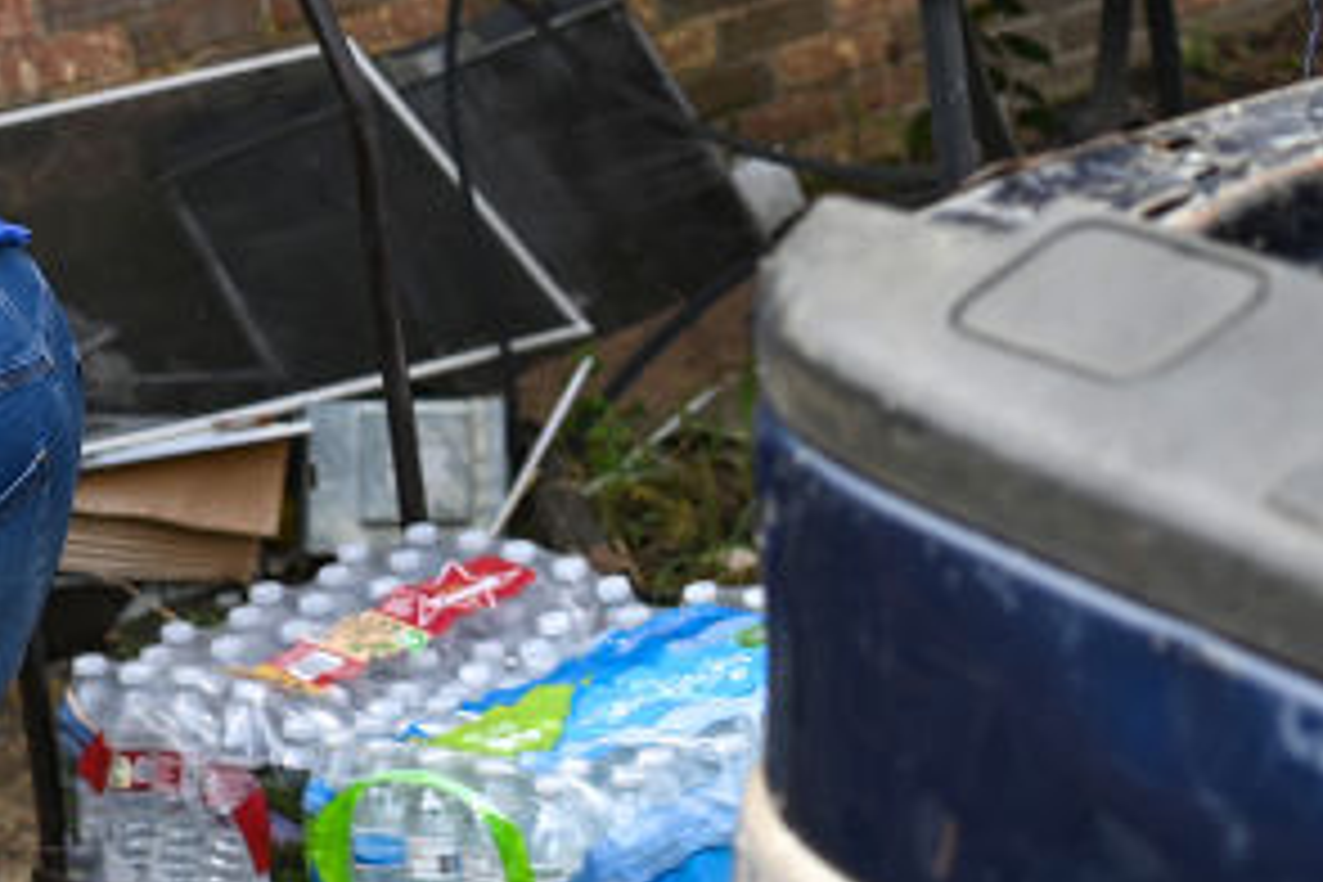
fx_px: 4483
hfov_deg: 16.8
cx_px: 680
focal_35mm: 122
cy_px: -484
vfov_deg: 10.8
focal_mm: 35
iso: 100
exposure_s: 1/500
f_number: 3.5
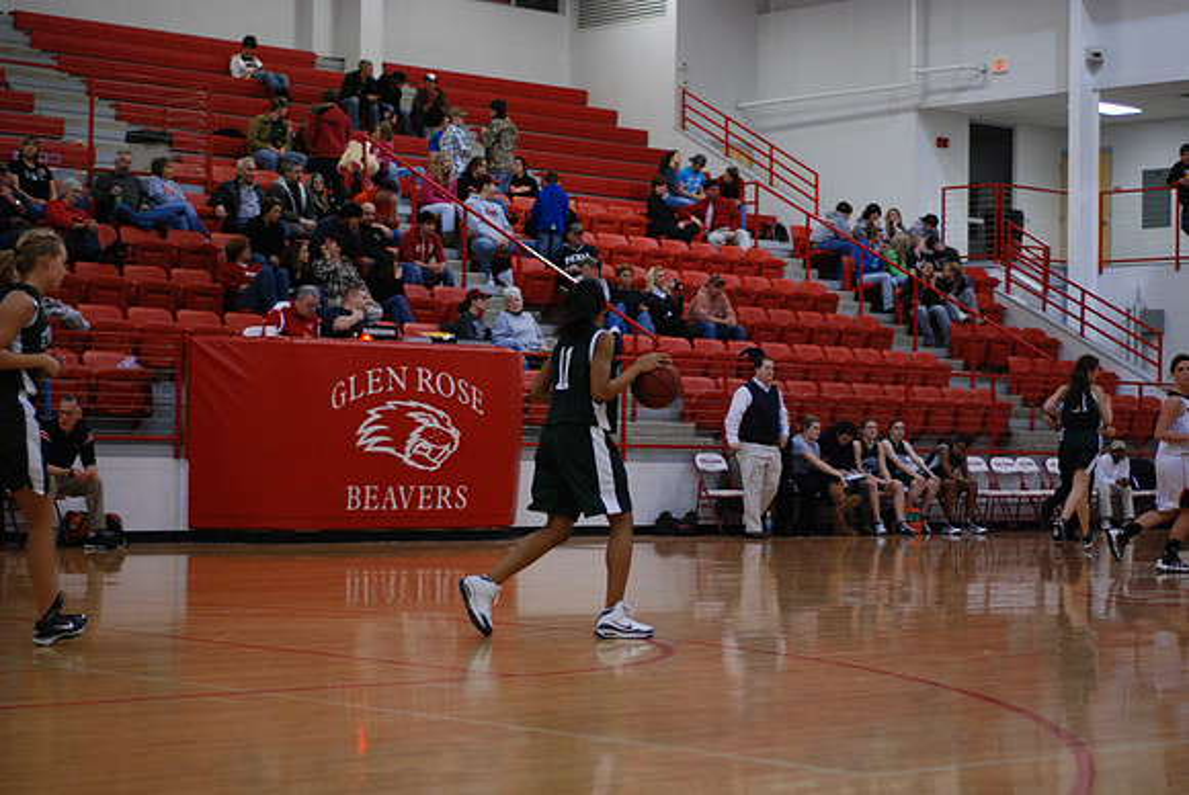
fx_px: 2480
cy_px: 398
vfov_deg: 18.2
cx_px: 594
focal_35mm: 75
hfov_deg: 27.0
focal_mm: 50
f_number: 1.8
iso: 1000
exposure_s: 1/250
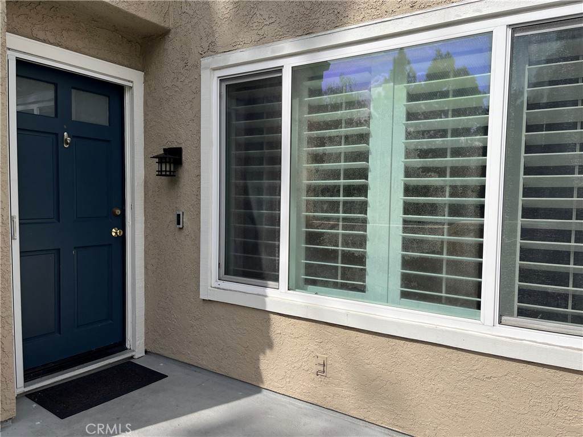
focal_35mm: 26
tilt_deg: -3.6
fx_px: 438
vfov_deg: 53.1
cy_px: 218
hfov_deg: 67.3
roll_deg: +0.0
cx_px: 292
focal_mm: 5.1
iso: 50
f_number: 1.6
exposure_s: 1/4310
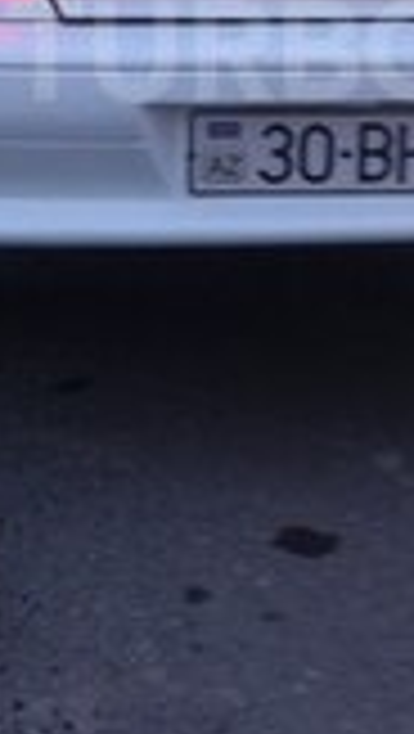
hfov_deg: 10.4
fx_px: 2258
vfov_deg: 18.1
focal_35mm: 116
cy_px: 50
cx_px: 353
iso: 80
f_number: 2.8
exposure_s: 1/30
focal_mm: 3.85
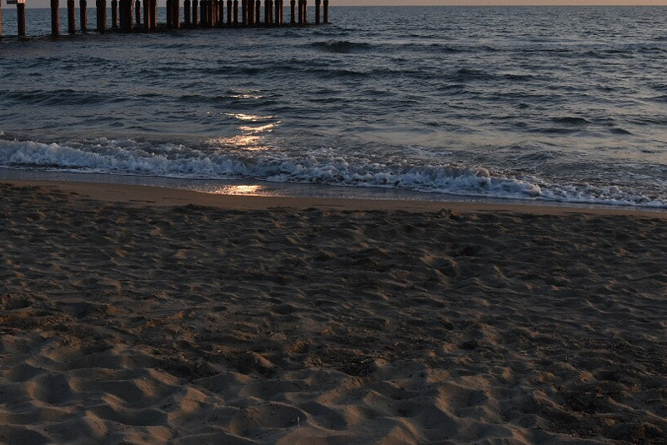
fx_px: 1001
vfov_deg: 24.9
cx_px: 228
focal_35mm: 54
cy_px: 145
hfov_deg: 36.5
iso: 100
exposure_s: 1/200
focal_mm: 18
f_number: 6.3
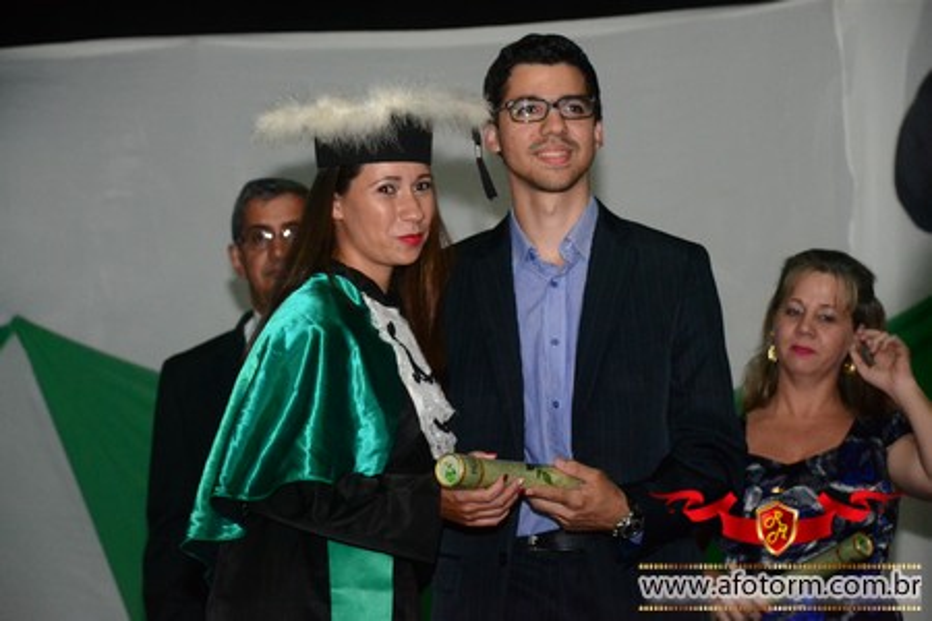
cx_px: 466
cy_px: 310
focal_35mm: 135
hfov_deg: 15.2
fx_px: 3495
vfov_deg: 10.2
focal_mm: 90
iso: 3200
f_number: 5.6
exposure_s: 1/80
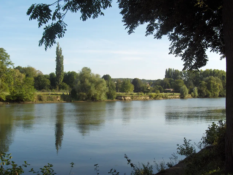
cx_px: 116
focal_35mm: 44
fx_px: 297
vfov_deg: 33.0
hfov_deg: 42.9
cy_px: 88
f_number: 5
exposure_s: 1/380
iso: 50
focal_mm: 9
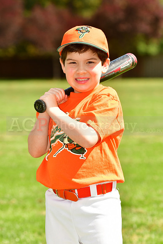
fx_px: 1323
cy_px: 122
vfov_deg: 10.5
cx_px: 82
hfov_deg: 7.0
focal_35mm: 195
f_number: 5
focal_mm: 130
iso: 200
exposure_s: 1/800
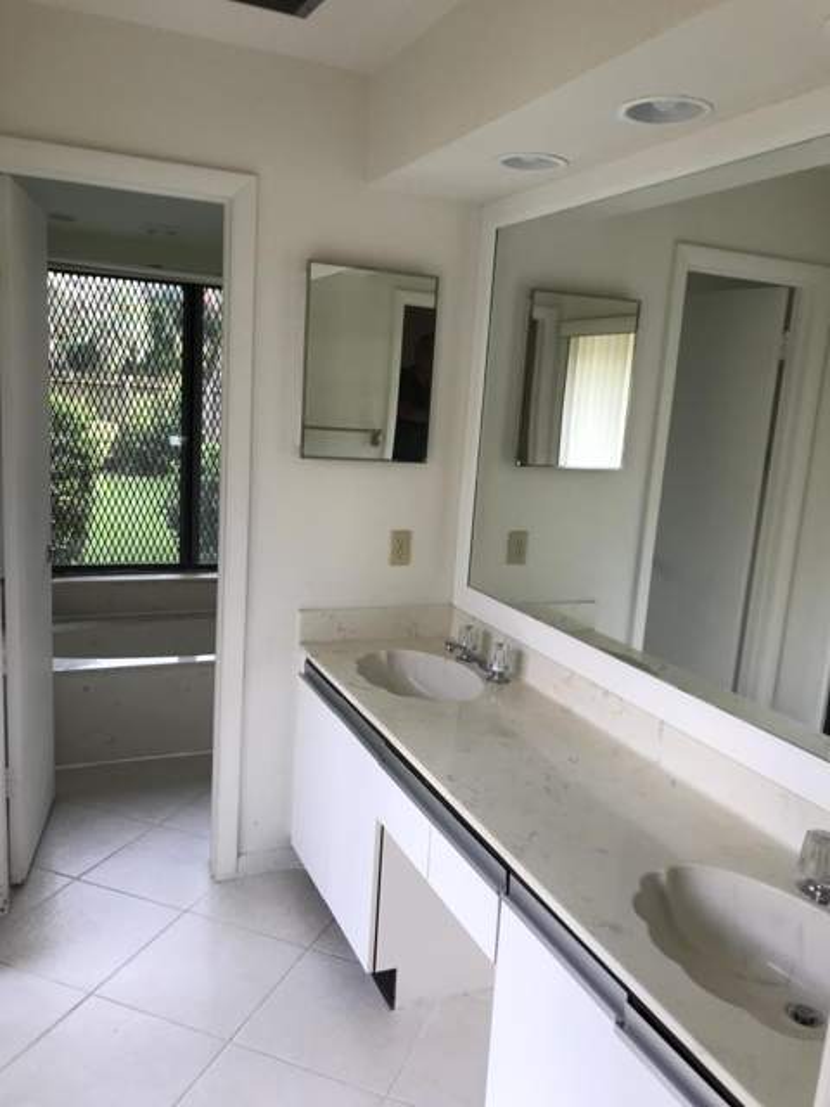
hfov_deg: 49.7
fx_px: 895
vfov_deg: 63.4
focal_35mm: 28
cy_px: 554
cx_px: 415
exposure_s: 1/120
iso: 25
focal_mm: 3.99
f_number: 1.8
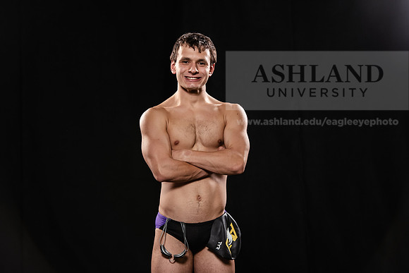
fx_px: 1477
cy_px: 136
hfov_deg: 15.8
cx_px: 204
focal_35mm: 130
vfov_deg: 10.6
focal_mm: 130
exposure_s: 1/200
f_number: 6.3
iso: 400
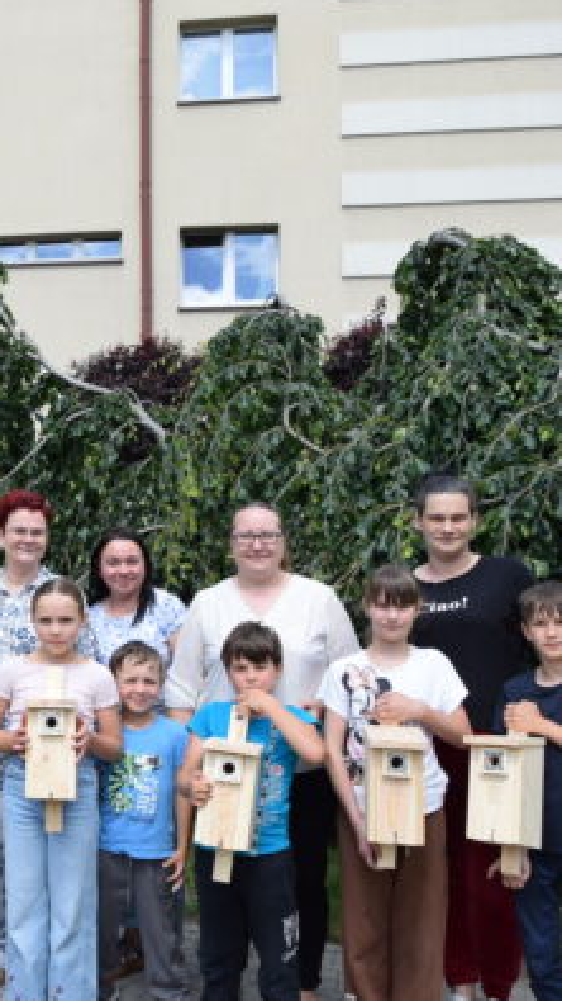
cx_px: -53
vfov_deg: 47.4
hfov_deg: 25.7
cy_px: 503
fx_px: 1140
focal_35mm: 43
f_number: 8
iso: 220
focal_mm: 18
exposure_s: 1/250
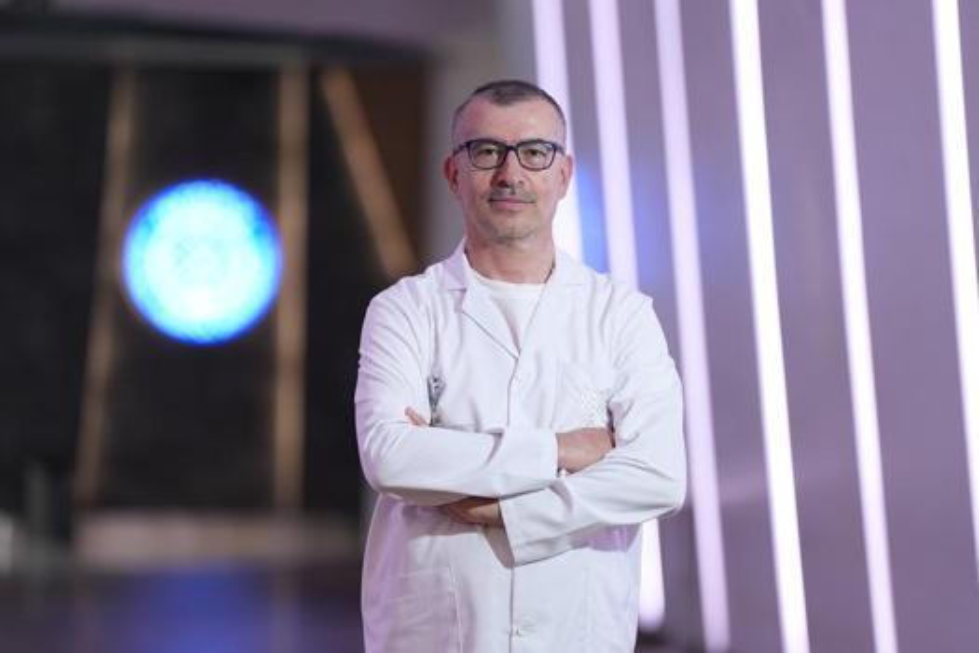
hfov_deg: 10.3
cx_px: 490
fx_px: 5438
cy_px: 326
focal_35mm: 200
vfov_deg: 6.9
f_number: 2.8
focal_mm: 200
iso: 640
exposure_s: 1/60
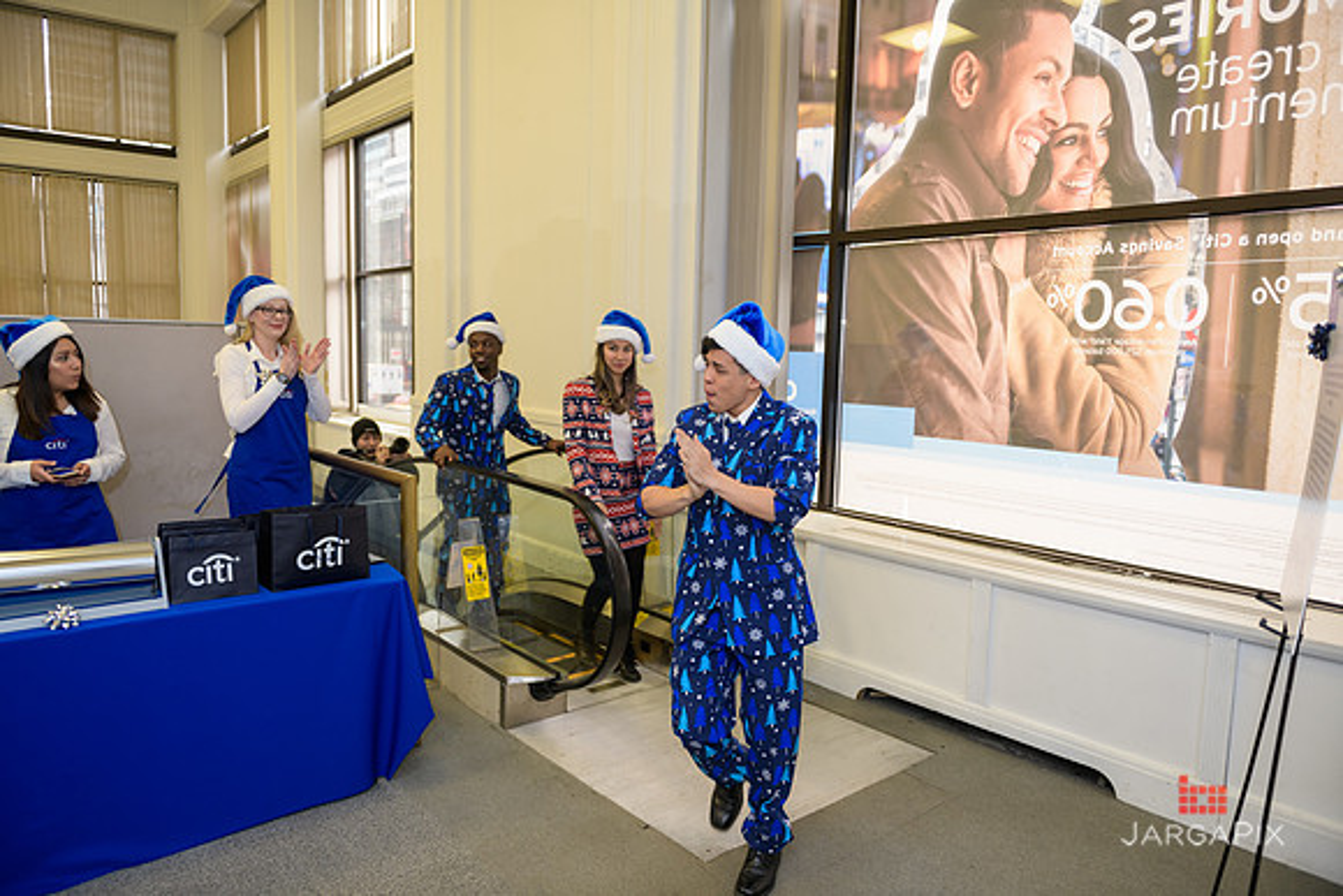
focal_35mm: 24
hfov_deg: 73.7
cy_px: 448
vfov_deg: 53.2
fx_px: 896
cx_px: 672
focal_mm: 24
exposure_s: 1/125
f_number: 3.2
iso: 400
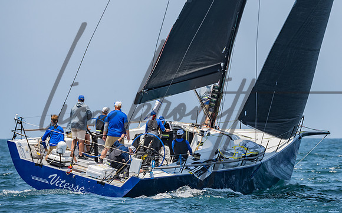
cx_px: 239
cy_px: 56
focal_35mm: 507
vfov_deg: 2.6
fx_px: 4716
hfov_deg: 4.2
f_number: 6.3
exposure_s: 1/1000
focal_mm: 300
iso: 400
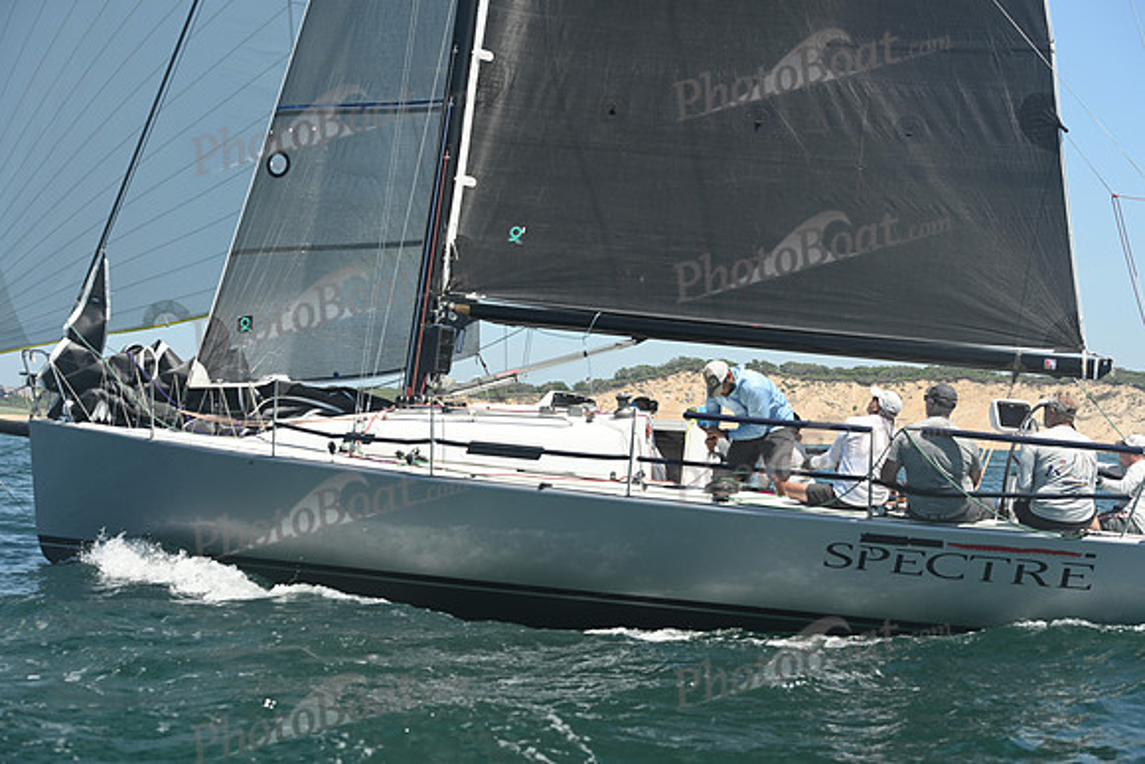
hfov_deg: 27.0
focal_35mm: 75
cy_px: 382
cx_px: 572
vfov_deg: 18.2
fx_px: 2386
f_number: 7.1
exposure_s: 1/1000
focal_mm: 75
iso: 320
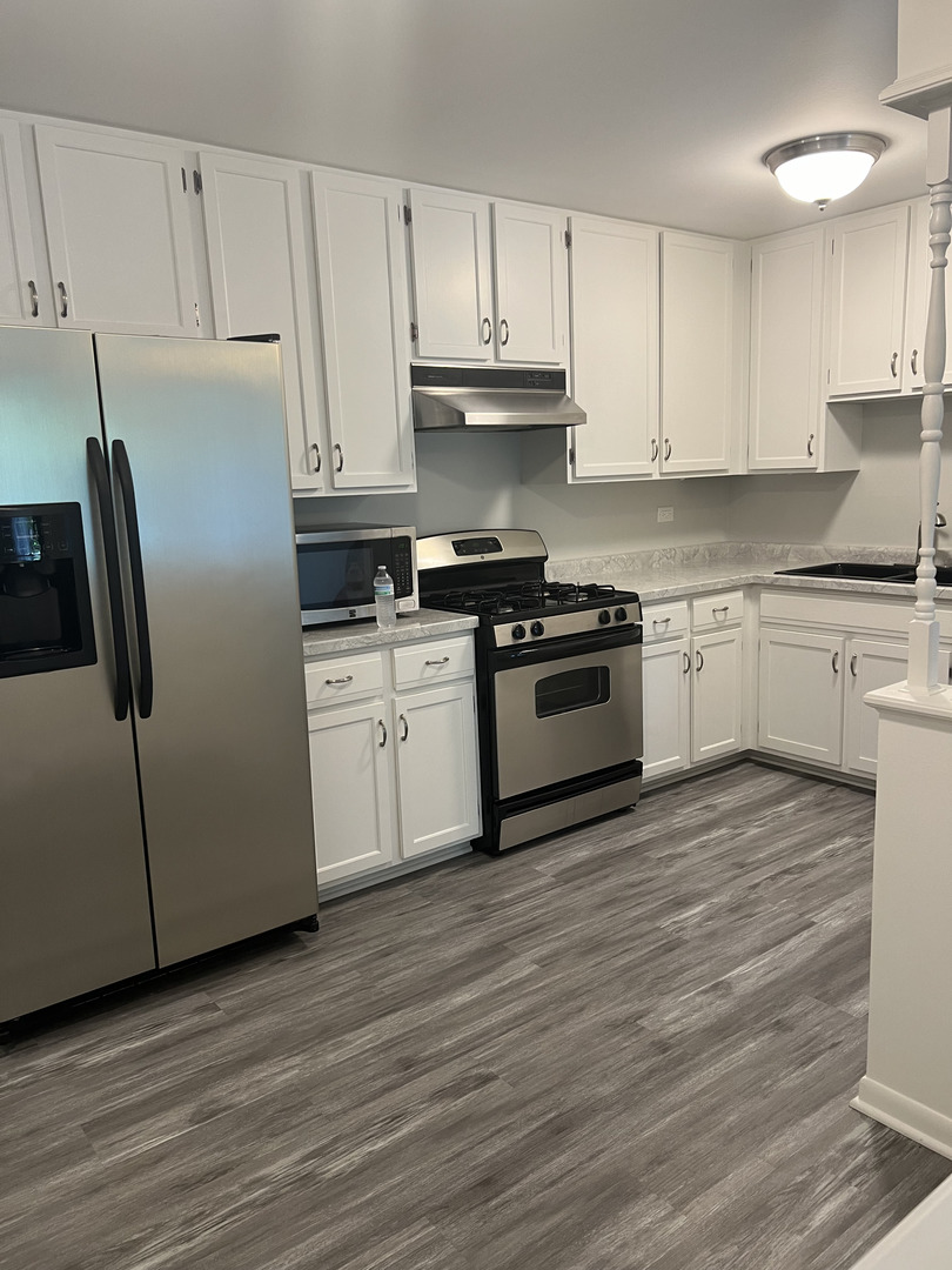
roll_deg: +2.7
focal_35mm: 26
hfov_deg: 53.1
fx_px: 953
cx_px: 476
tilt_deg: -8.9
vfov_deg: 67.3
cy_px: 635
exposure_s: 1/60
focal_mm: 5.7
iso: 100
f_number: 1.5
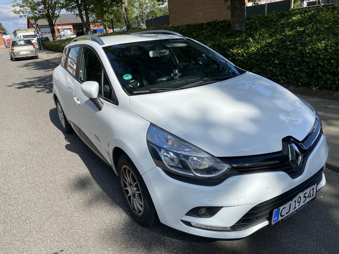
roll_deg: +6.4
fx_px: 255
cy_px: 127
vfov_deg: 53.1
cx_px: 170
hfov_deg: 67.3
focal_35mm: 26
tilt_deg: -17.9
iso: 32
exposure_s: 1/2625
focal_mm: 4.25
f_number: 1.8
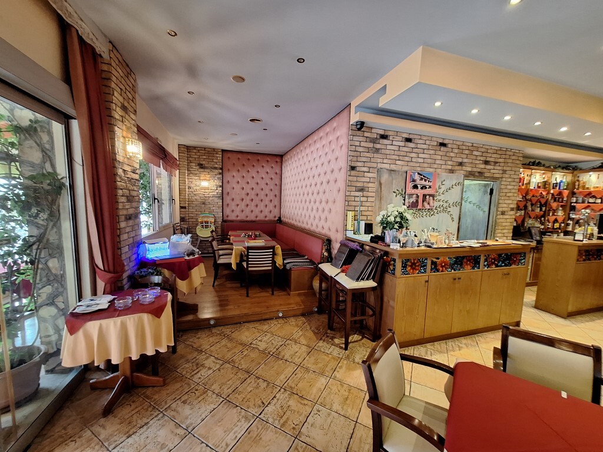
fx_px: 226
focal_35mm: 13
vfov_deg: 89.9
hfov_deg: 106.2
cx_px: 302
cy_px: 226
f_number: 2.2
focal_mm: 1.74
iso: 250
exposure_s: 1/25
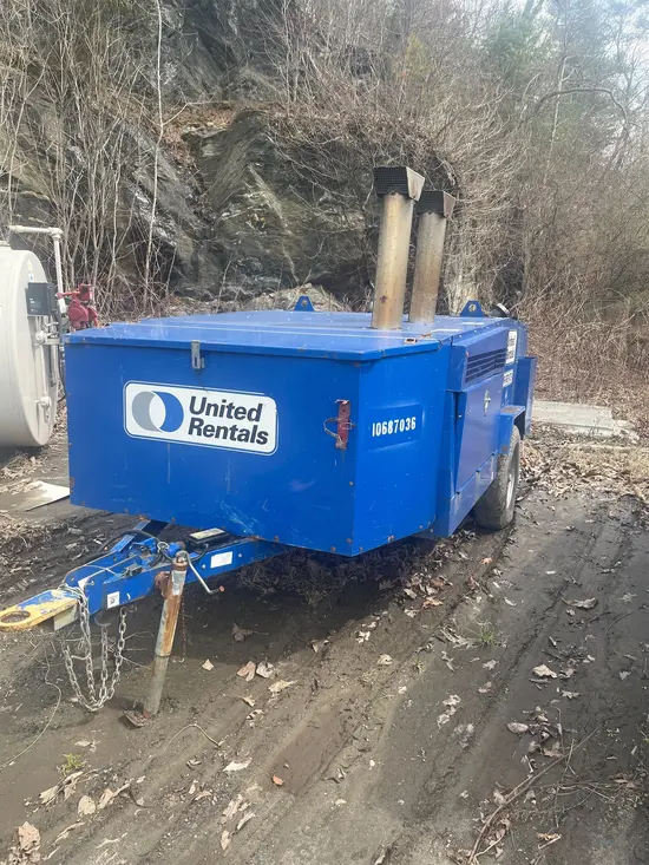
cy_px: 432
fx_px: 650
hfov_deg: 53.1
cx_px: 324
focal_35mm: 26
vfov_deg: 67.3
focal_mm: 5.1
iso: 50
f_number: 1.6
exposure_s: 1/676
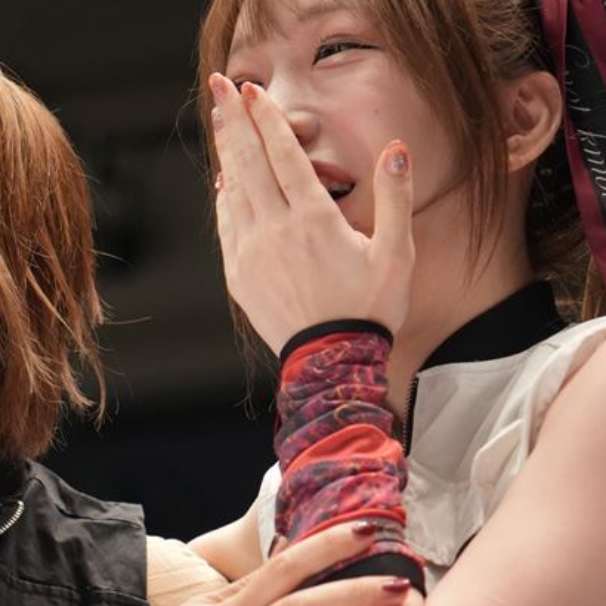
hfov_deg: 8.5
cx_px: 38
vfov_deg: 8.6
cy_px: 455
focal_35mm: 204
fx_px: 4040
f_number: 4
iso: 3200
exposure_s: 1/1000
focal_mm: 82
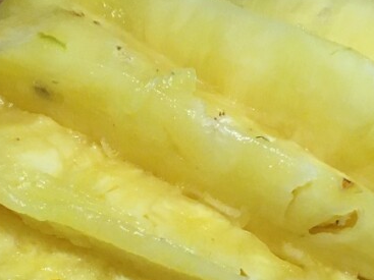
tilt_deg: -59.1
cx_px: 235
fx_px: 875
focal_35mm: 81
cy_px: 271
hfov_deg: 24.1
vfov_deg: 17.8
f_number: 2.2
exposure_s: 1/17
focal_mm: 4.15
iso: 200
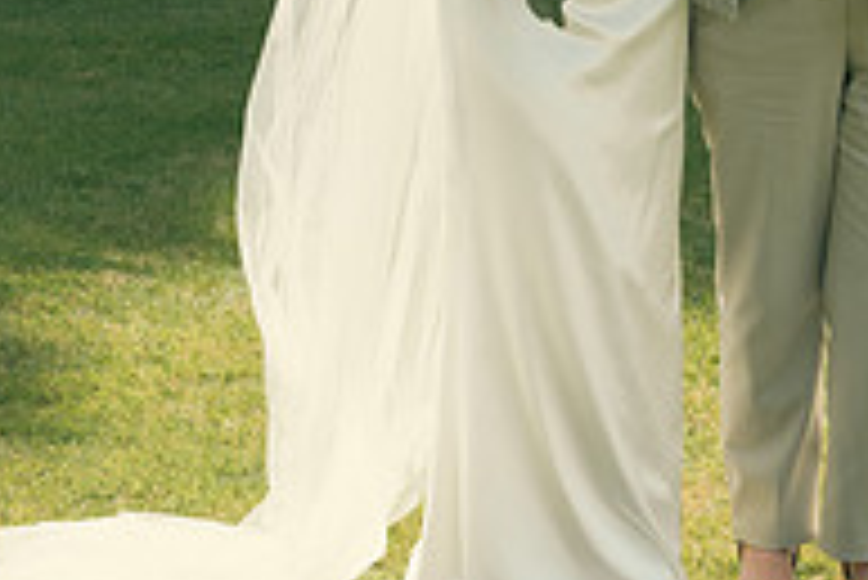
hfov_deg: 14.1
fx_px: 3474
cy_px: -137
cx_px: 738
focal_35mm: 144
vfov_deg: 9.4
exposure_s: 1/320
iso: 320
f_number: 7.1
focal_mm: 48
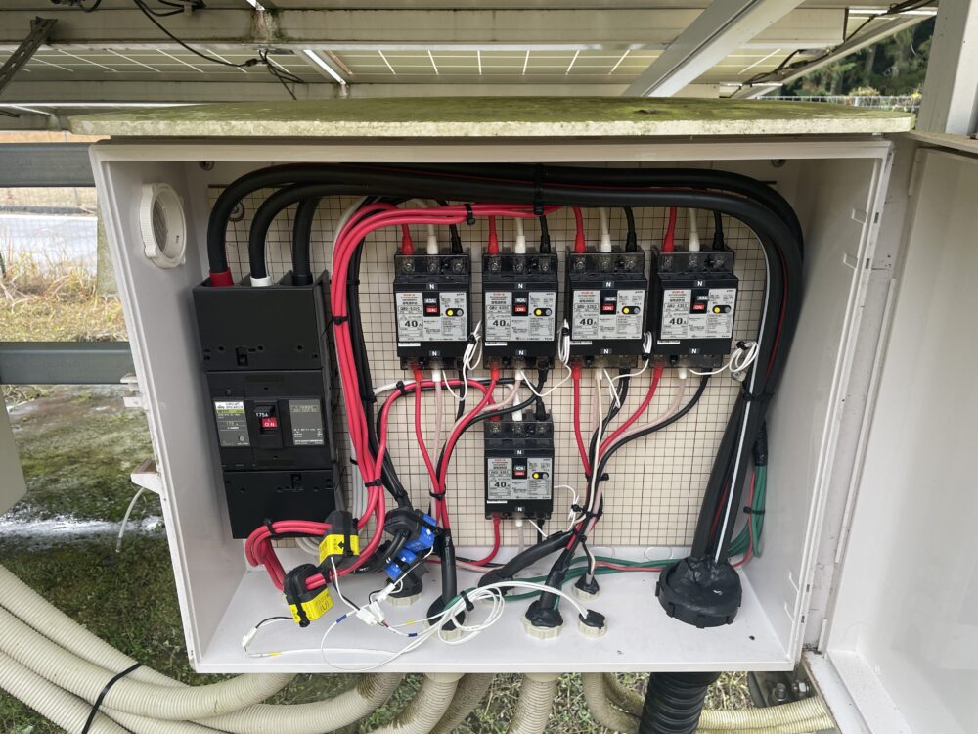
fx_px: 735
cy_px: 367
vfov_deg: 53.1
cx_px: 489
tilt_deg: -21.8
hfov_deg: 67.3
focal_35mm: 26
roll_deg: -0.2
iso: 64
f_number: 1.6
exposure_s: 1/121
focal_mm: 4.2
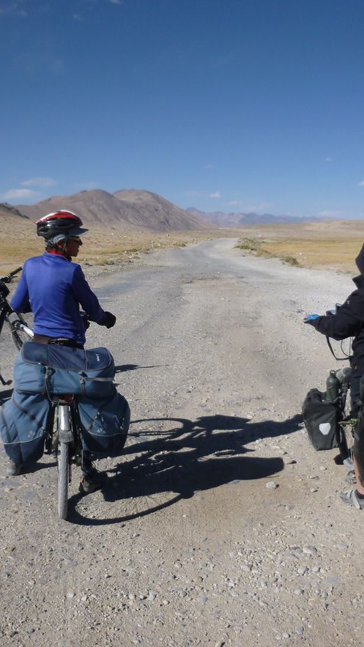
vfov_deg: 54.0
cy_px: 324
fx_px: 635
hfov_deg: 32.0
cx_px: 189
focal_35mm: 37
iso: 100
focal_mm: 4.5
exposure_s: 1/200
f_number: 9
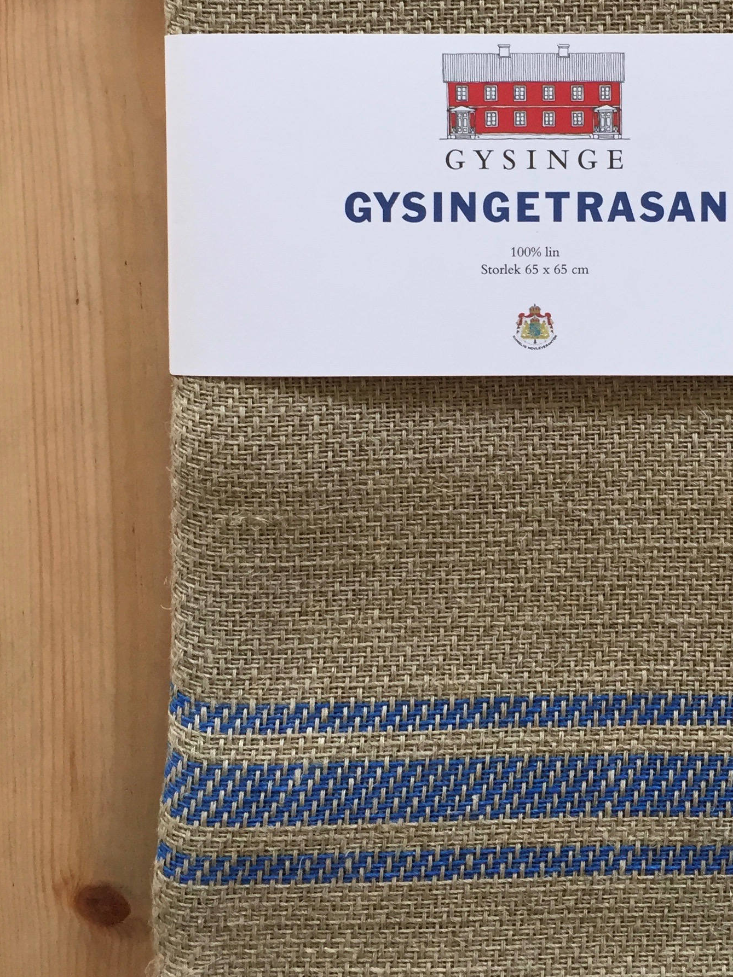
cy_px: 248
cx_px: 536
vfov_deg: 35.4
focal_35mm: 53
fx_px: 1497
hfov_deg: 27.2
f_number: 2.2
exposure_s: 1/33
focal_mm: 4.15
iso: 40
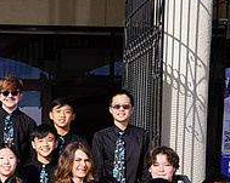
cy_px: 224
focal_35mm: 98
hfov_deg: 18.7
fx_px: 667
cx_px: -28
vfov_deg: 15.1
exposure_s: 1/250
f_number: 10
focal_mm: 34
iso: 100
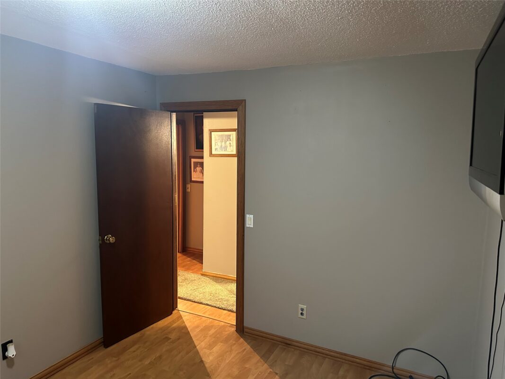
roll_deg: -1.2
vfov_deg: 56.8
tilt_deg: -5.9
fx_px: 350
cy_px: 190
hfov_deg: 71.6
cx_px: 252
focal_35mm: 24
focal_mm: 6.86
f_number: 1.78
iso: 800
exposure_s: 1/40
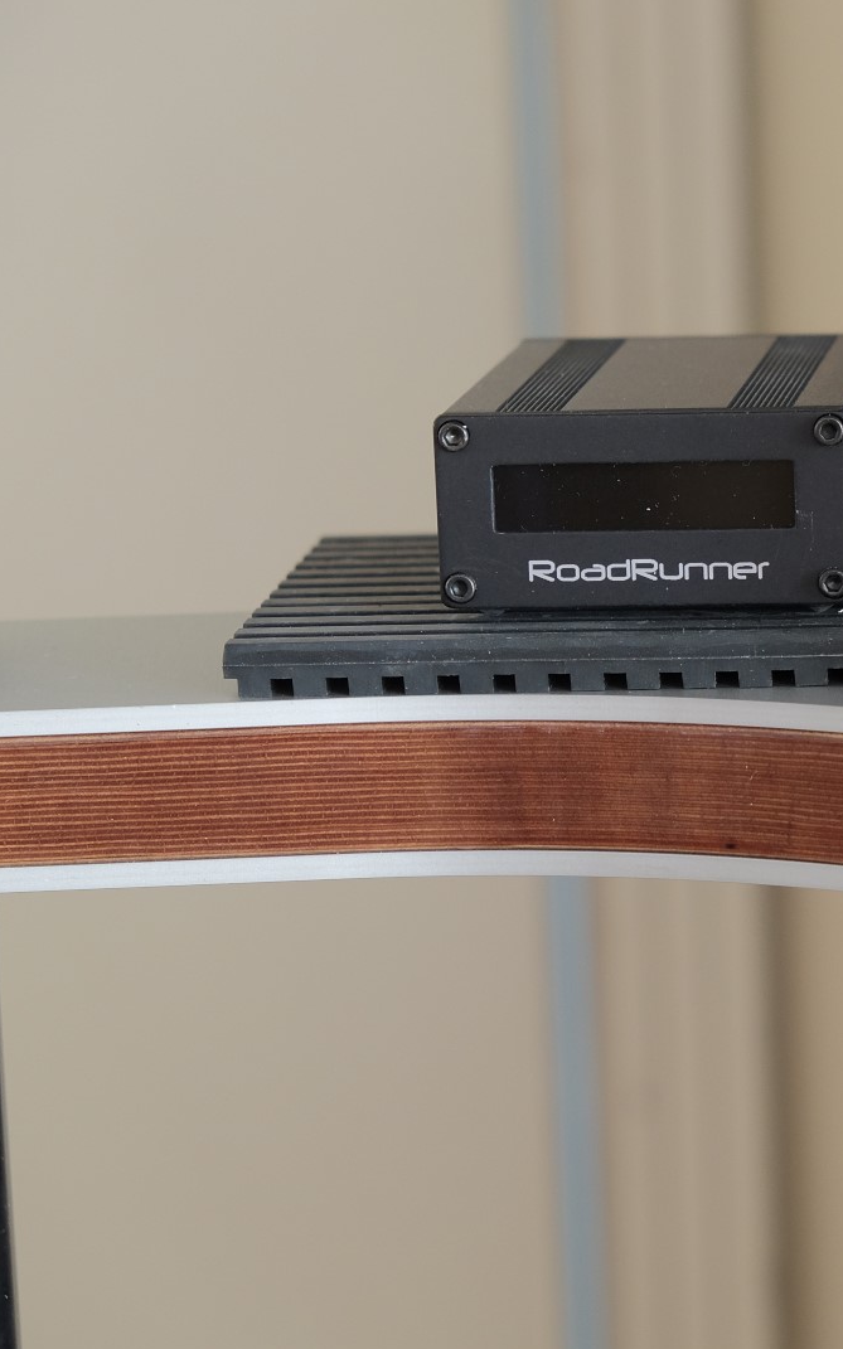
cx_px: 914
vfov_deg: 16.3
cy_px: 675
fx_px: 4707
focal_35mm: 128
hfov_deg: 10.1
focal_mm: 55
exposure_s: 1/8
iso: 800
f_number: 4
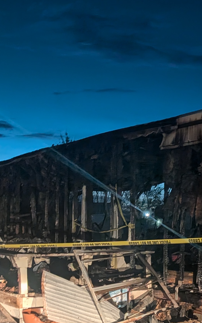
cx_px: 140
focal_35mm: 60
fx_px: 528
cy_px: 306
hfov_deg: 21.5
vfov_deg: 31.9
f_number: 1.7
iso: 424
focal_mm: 4.53
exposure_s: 1/15.2
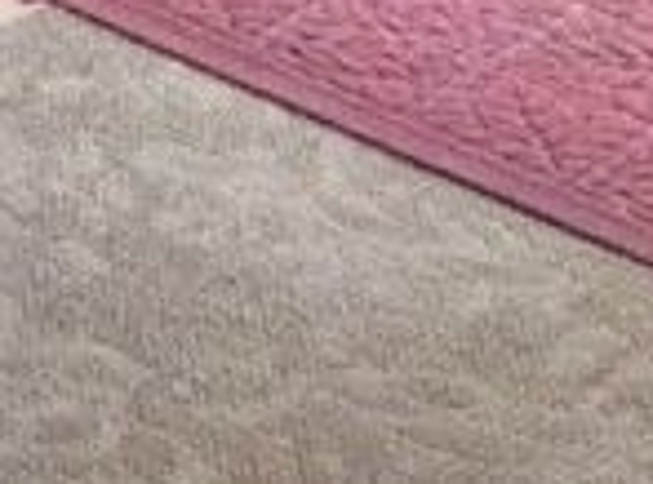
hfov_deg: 8.4
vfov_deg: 5.9
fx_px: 4208
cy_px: -1163
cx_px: -720
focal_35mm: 224
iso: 100
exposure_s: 1/24
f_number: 2.4
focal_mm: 3.3
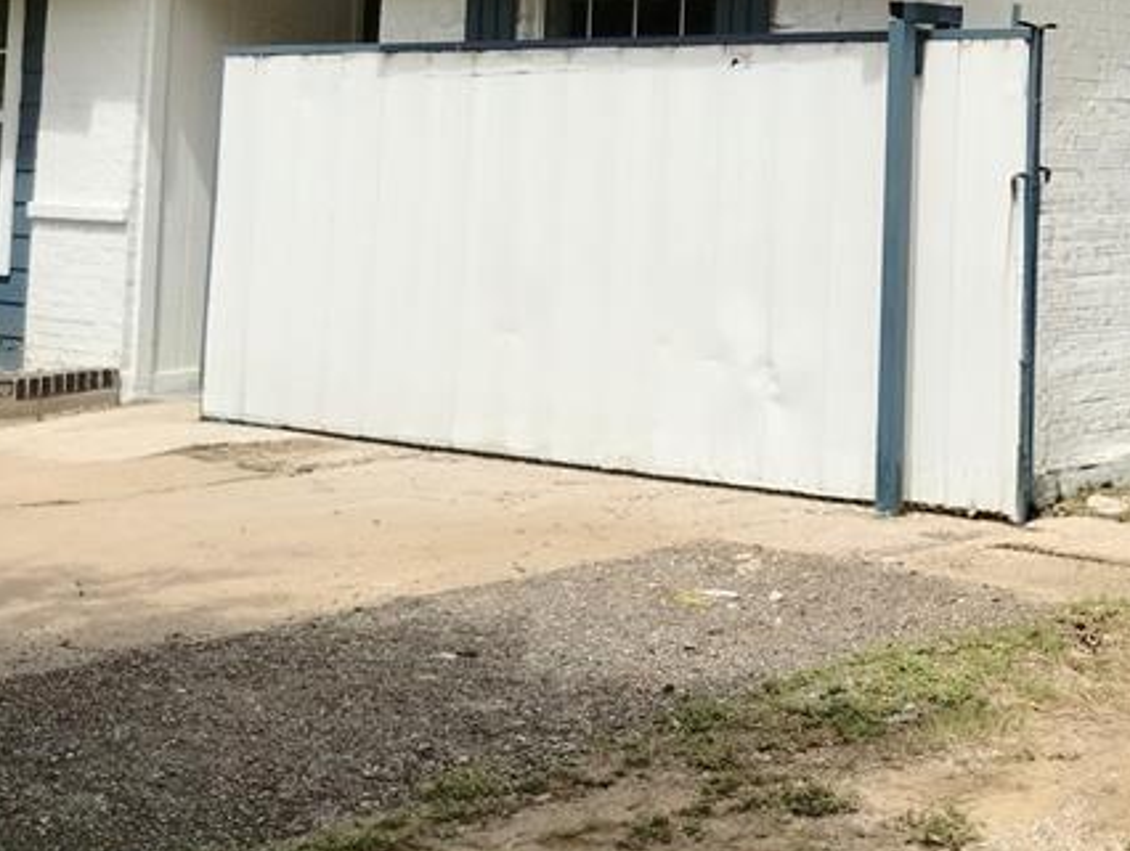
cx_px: 1114
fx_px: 2191
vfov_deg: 21.0
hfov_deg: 27.4
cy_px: -53
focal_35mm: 67
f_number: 1.8
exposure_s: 1/630
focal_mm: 4.27
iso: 100
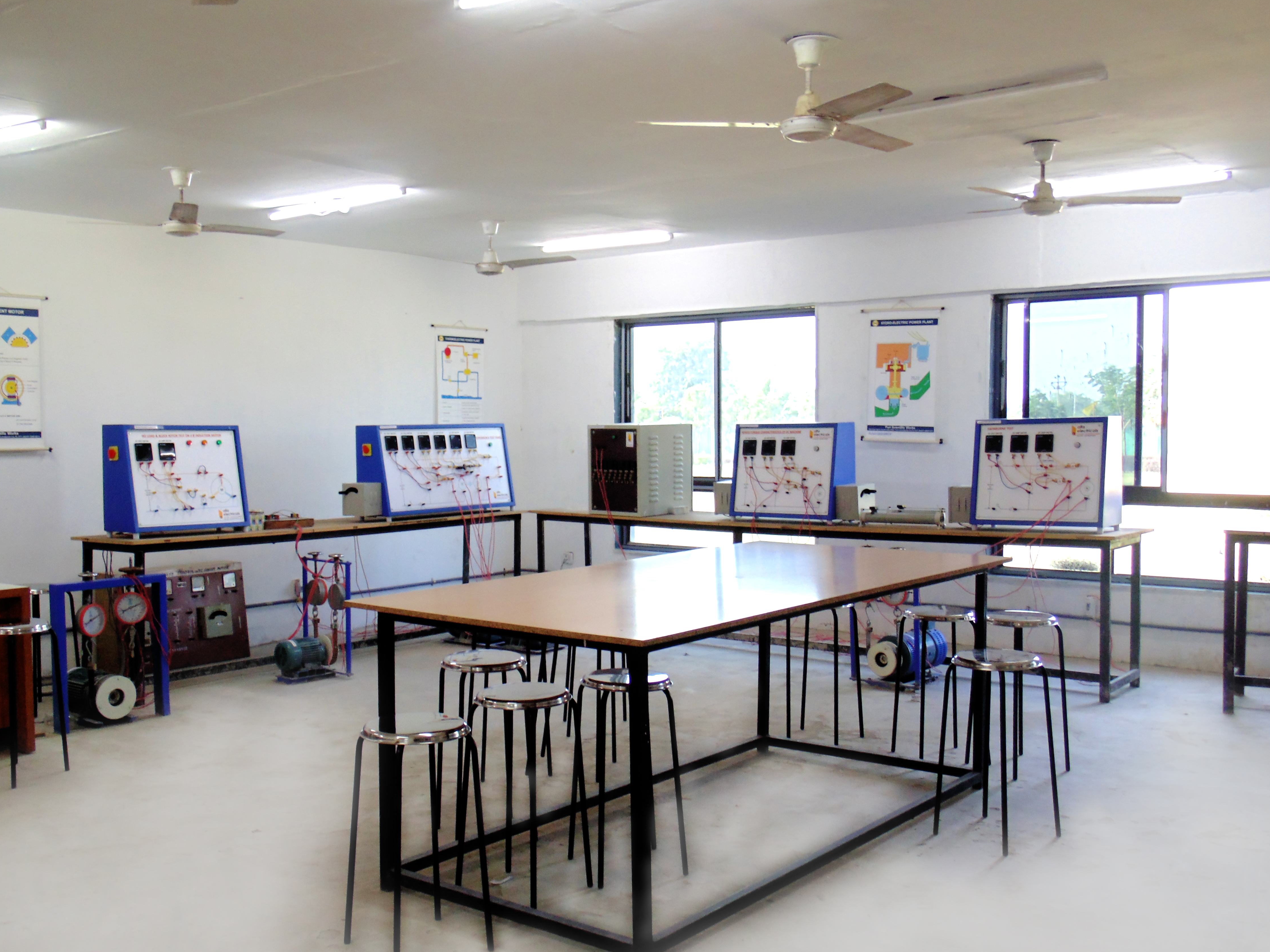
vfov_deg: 40.7
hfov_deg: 52.6
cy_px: 486
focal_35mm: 35
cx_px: 633
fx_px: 1284
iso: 160
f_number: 3.3
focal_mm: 6.1
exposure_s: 1/30
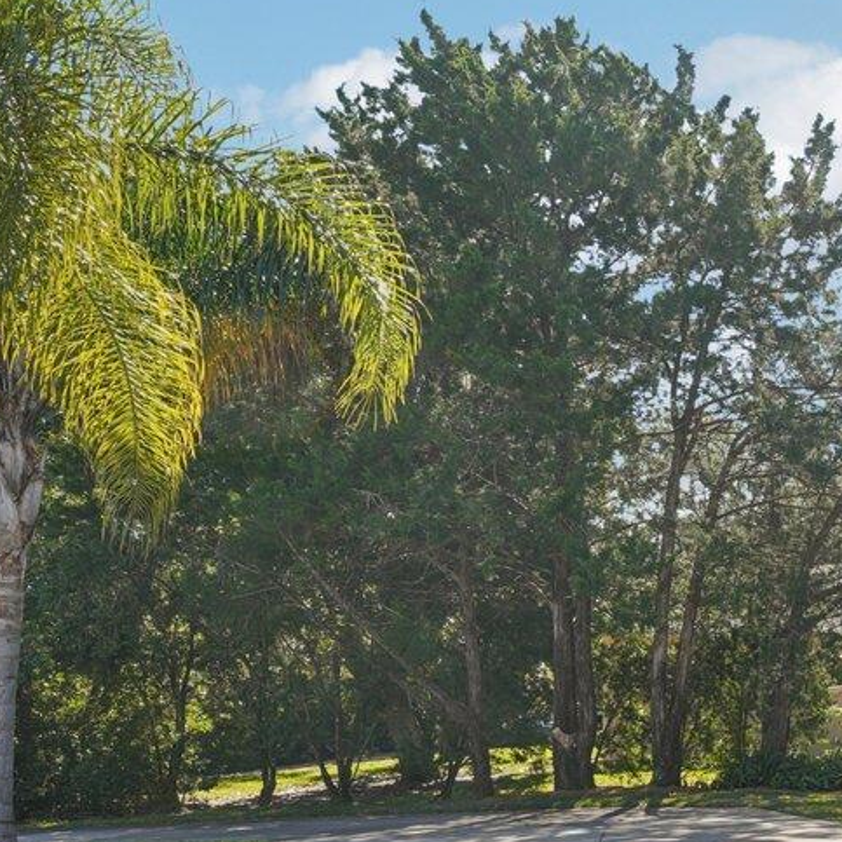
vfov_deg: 29.9
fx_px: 1486
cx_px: 1541
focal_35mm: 54
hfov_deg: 20.8
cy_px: 803
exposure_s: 1/50
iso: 100
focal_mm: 15
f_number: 9
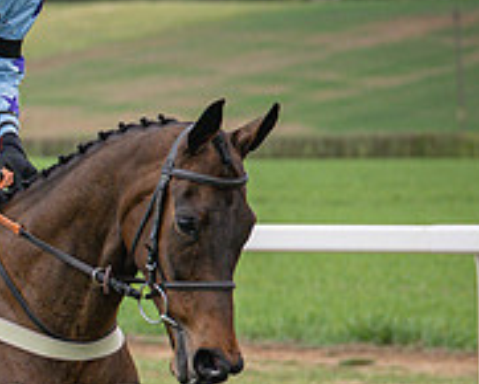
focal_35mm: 401
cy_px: 298
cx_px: -77
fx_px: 5688
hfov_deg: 4.8
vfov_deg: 3.9
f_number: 3.2
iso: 400
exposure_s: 1/1600
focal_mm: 80
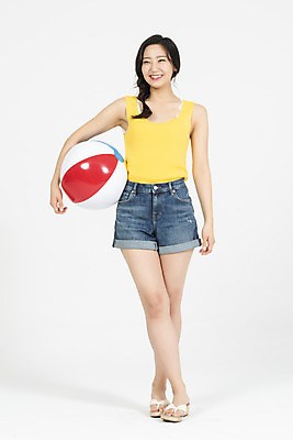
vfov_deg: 22.1
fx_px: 1122
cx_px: 146
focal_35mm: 92
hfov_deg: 14.9
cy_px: 220
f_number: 13
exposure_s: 1/125
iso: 100
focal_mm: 92
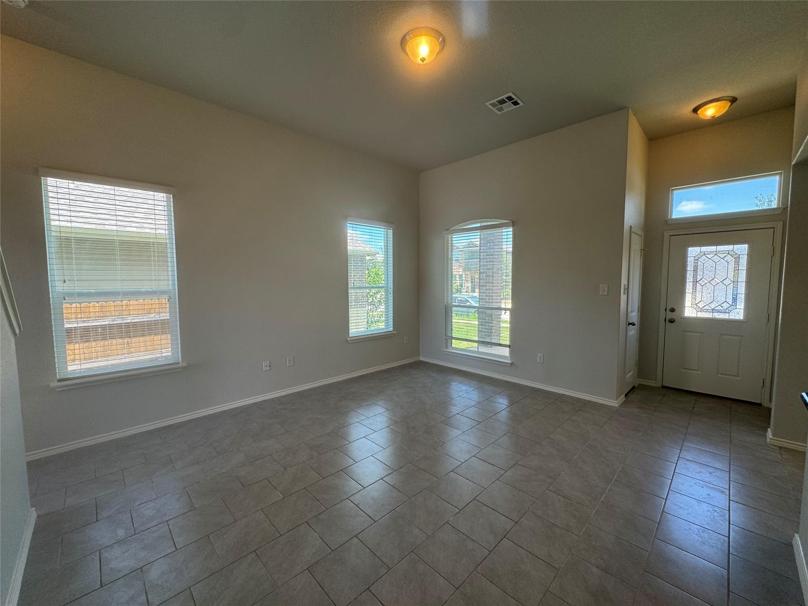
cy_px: 303
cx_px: 404
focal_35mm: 14
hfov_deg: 102.1
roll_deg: +0.0
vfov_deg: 85.7
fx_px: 327
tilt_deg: -4.6
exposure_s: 1/120
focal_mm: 2.22
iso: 80
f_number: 2.2
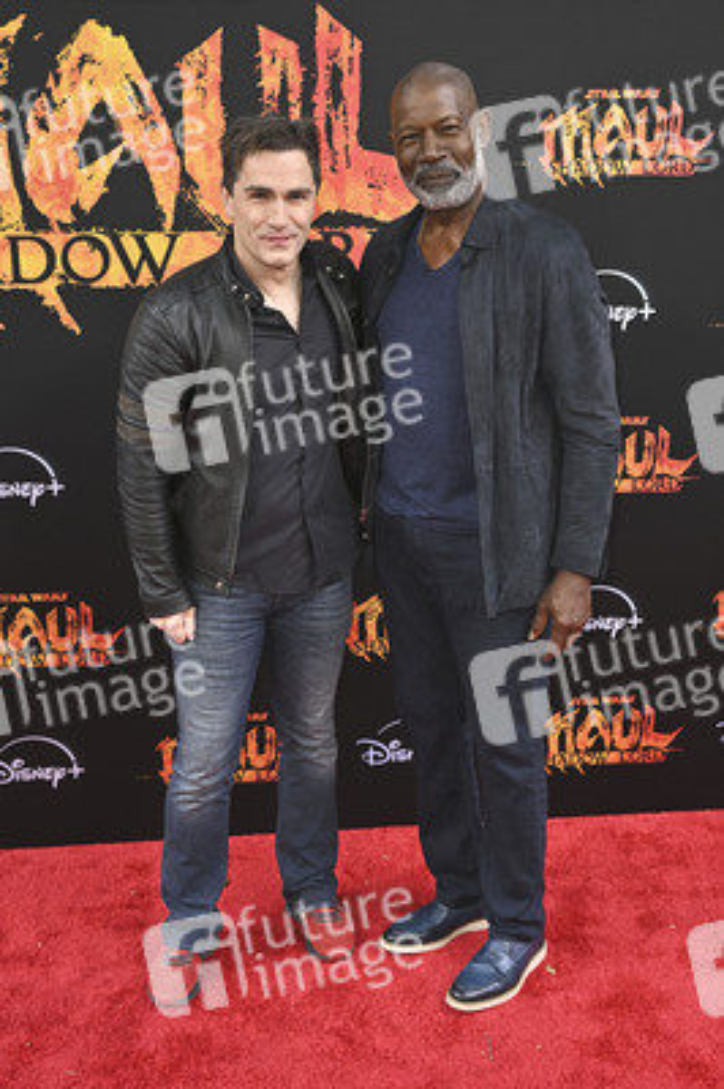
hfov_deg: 37.8
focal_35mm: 35
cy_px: 544
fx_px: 1058
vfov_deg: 54.5
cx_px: 362
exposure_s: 1/320
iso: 800
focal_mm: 35
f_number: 6.3
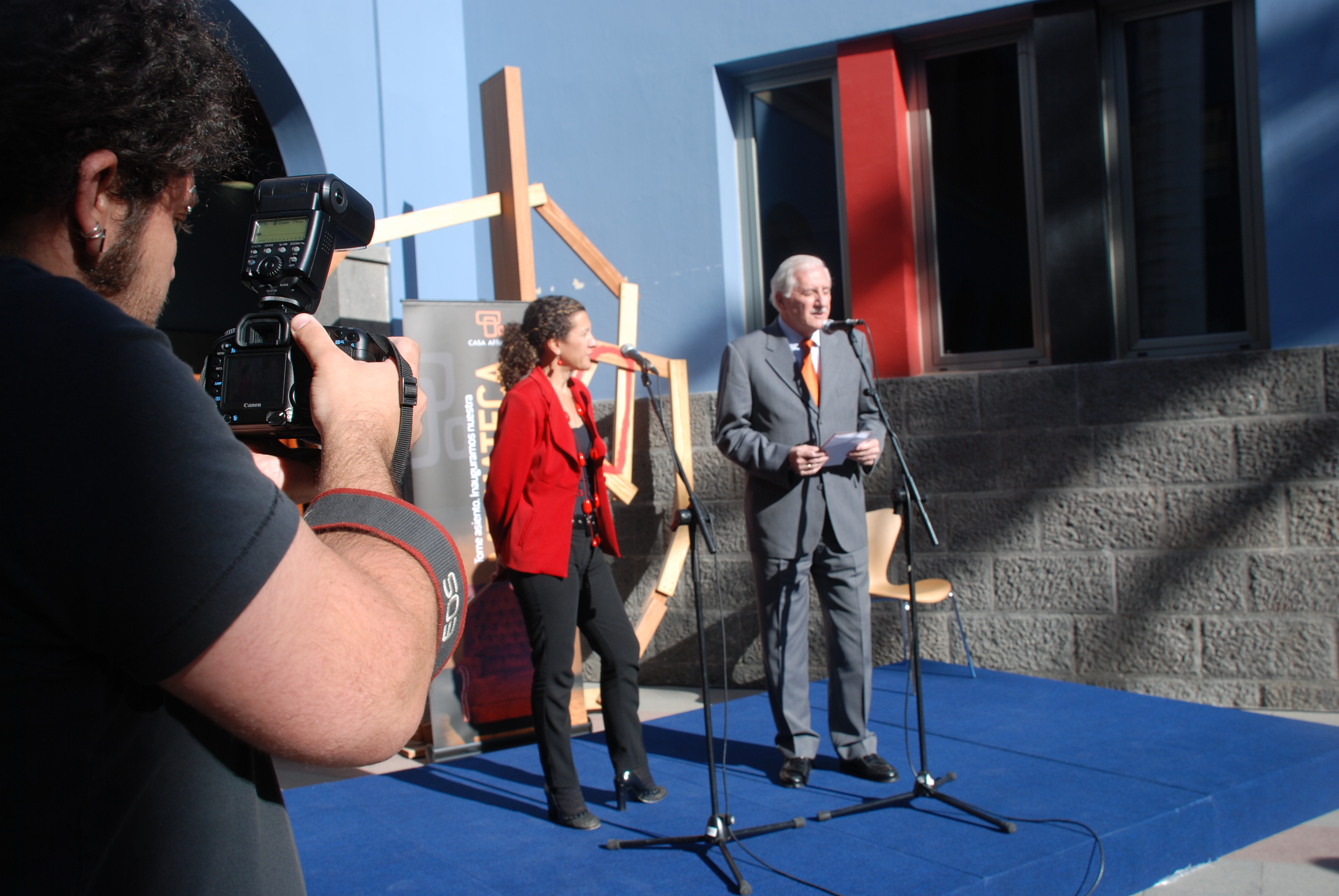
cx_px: 670
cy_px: 448
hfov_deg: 57.2
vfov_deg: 40.1
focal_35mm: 33
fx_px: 1229
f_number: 7.1
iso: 100
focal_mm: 22
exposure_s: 1/200
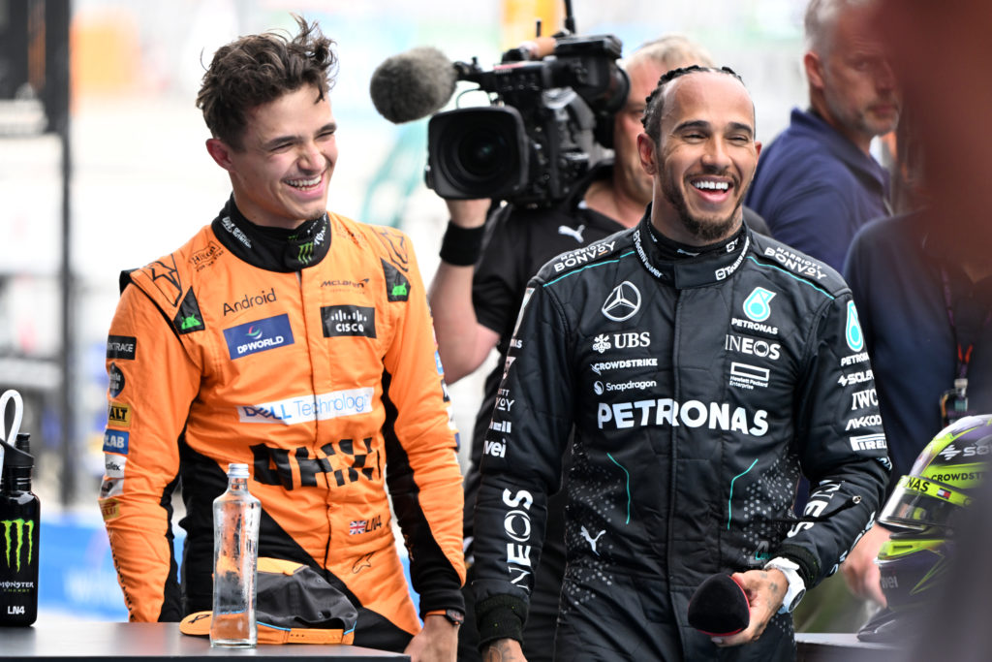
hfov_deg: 5.6
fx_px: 10196
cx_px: 496
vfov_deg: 3.7
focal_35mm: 370
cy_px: 331
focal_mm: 370
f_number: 5.6
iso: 1000
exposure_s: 1/640
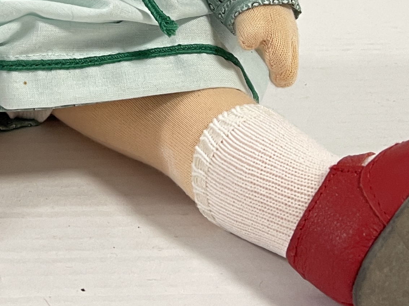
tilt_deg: -13.1
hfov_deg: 21.5
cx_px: 29
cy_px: -126
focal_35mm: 89
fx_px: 1051
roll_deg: +0.1
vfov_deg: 15.5
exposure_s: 1/50
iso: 100
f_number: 1.6
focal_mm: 5.1
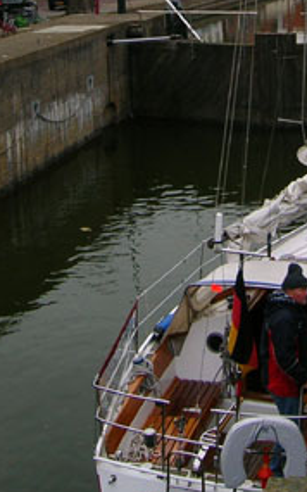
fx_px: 1018
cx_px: 204
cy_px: -1
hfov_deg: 17.1
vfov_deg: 25.8
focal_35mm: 76
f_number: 4.9
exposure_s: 1/193
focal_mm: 5.7
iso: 50
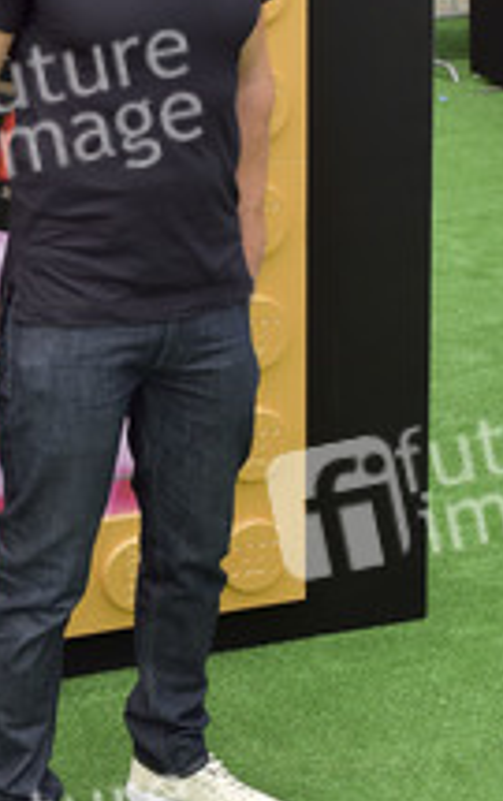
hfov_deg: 18.0
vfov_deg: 28.5
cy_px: 305
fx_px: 1574
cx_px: 121
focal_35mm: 72
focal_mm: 38
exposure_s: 1/320
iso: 400
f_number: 6.3
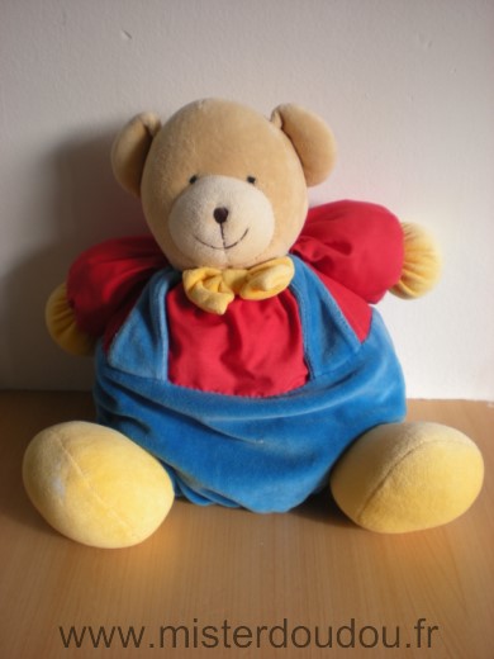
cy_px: 330
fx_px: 723
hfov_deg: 37.7
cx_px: 247
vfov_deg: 49.0
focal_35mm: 38
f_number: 3.1
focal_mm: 6.3
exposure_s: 1/64.6
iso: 64
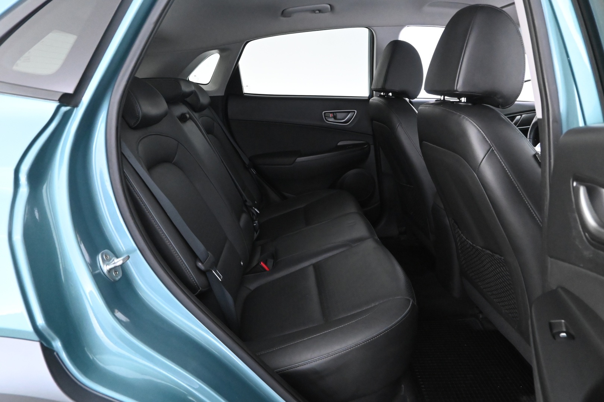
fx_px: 403
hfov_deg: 73.7
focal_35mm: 24
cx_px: 302
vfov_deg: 53.1
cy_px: 201
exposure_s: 1/20
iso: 6400
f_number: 5.6
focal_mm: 16
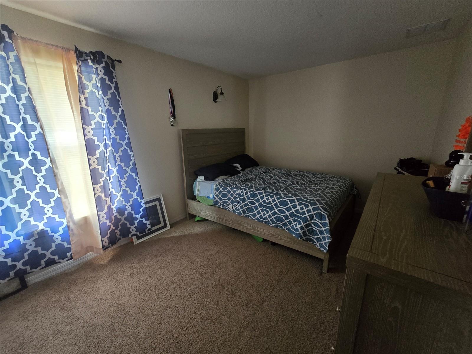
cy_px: 177
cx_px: 236
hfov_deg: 106.2
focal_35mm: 13
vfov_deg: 89.9
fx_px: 177
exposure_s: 1/60
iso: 1000
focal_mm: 2.2
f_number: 2.2
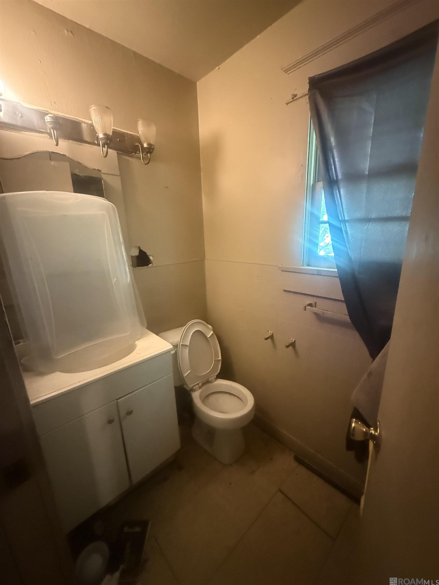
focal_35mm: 14
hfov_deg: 85.7
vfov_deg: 102.1
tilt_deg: -13.6
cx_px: 220
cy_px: 292
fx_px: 237
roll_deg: +1.2
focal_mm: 2.22
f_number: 2.2
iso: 1250
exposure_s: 1/40
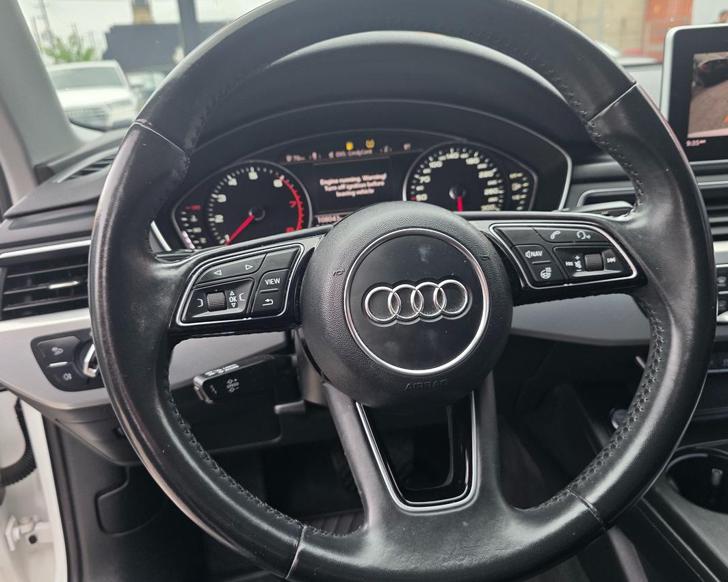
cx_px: 354
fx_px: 582
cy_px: 289
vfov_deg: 53.2
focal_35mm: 27
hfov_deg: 64.1
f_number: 1.7
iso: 125
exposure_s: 1/120
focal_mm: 6.3
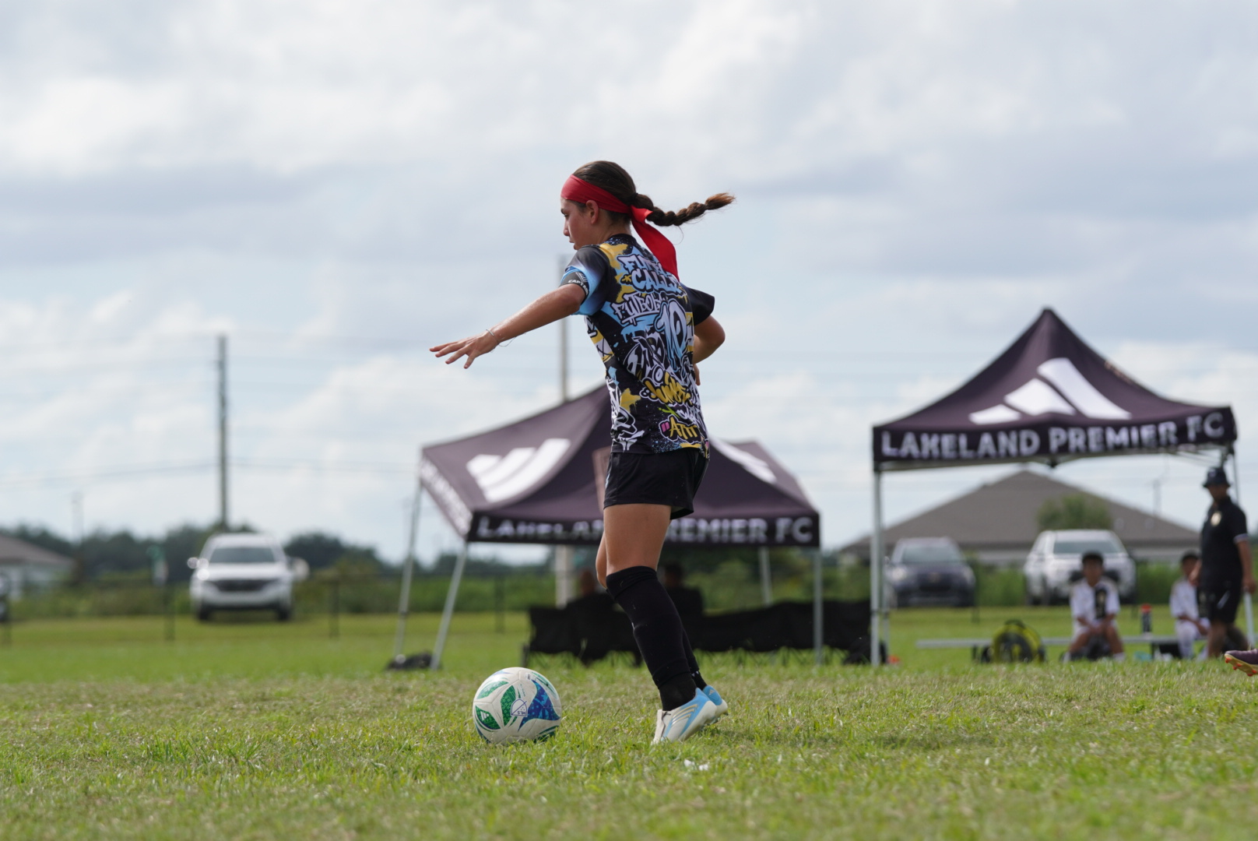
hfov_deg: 10.3
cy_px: 420
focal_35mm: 200
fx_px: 6976
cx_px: 629
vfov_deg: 6.9
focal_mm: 133
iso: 160
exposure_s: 1/2000
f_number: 4
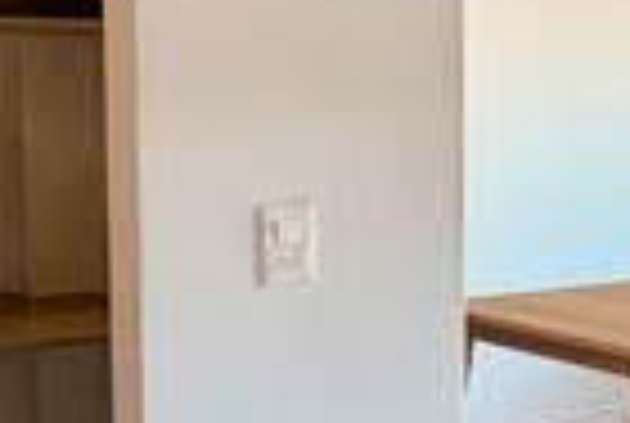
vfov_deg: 16.5
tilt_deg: -2.9
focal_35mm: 83
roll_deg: -0.2
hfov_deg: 23.5
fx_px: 1456
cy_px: 202
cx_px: 612
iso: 64
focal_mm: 2.22
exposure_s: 1/121
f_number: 2.2
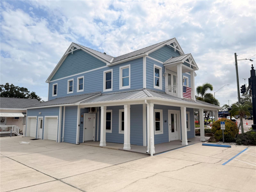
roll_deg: +0.5
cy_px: 96
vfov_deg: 56.8
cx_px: 128
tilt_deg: +5.3
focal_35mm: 24
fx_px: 177
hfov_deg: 71.6
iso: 100
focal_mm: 6.76
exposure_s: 1/2370
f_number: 1.78
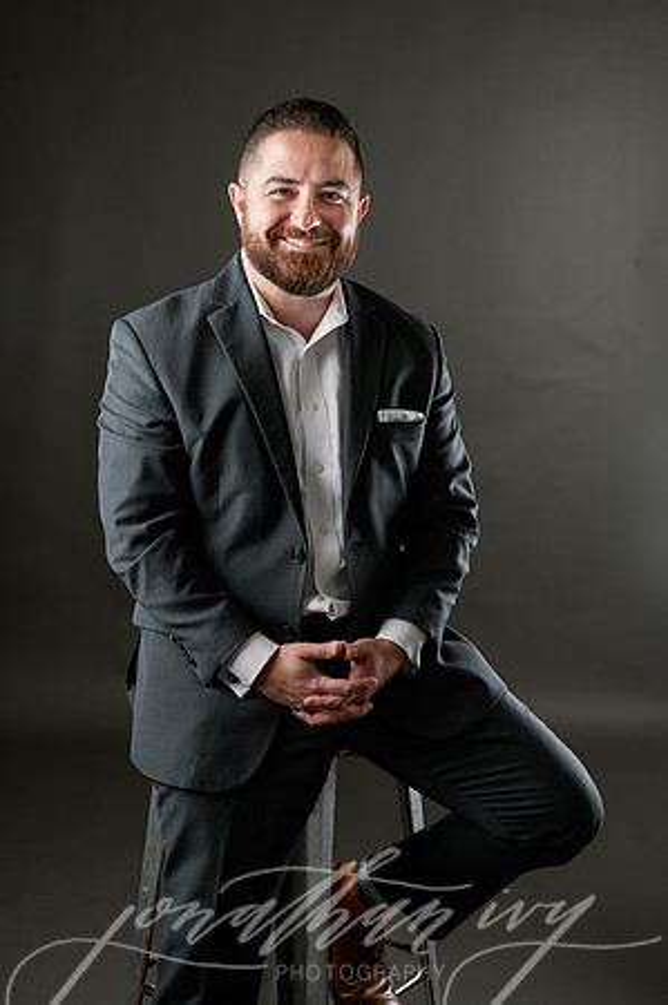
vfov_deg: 39.6
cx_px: 334
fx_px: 1395
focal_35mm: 50
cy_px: 502
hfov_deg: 26.9
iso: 100
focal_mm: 50
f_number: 5
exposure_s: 1/200
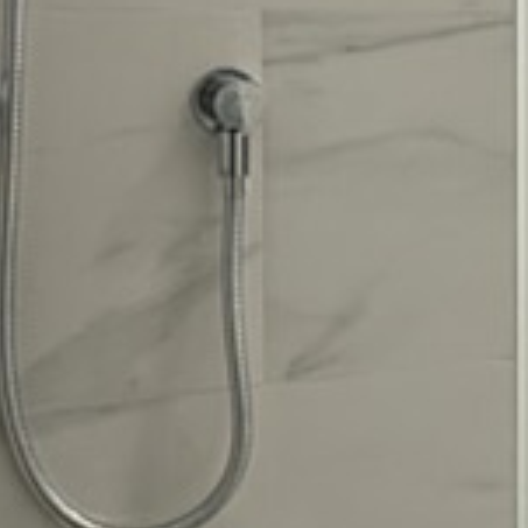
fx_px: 1450
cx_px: 766
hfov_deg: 18.5
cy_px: 91
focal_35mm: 84
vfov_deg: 20.4
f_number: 2.2
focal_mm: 2.22
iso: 160
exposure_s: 1/120
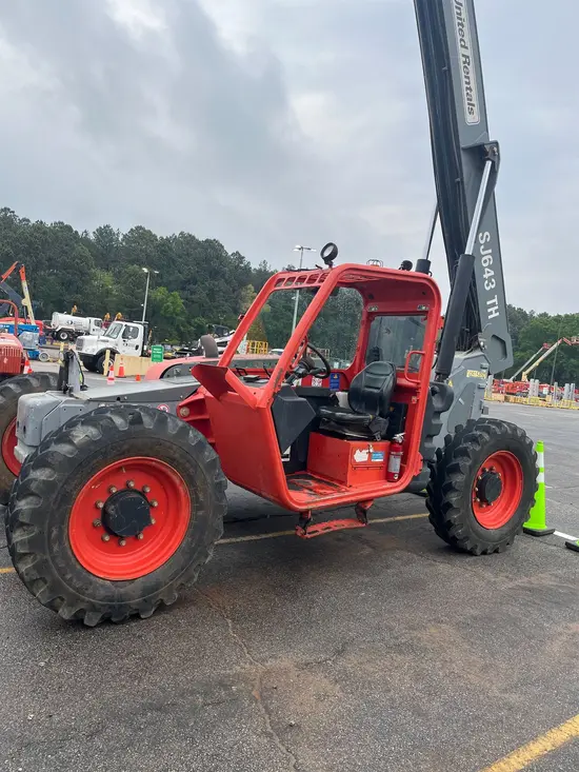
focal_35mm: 26
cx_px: 290
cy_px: 386
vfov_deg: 67.3
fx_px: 580
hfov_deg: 53.1
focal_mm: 5.1
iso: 50
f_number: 1.6
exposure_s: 1/1163
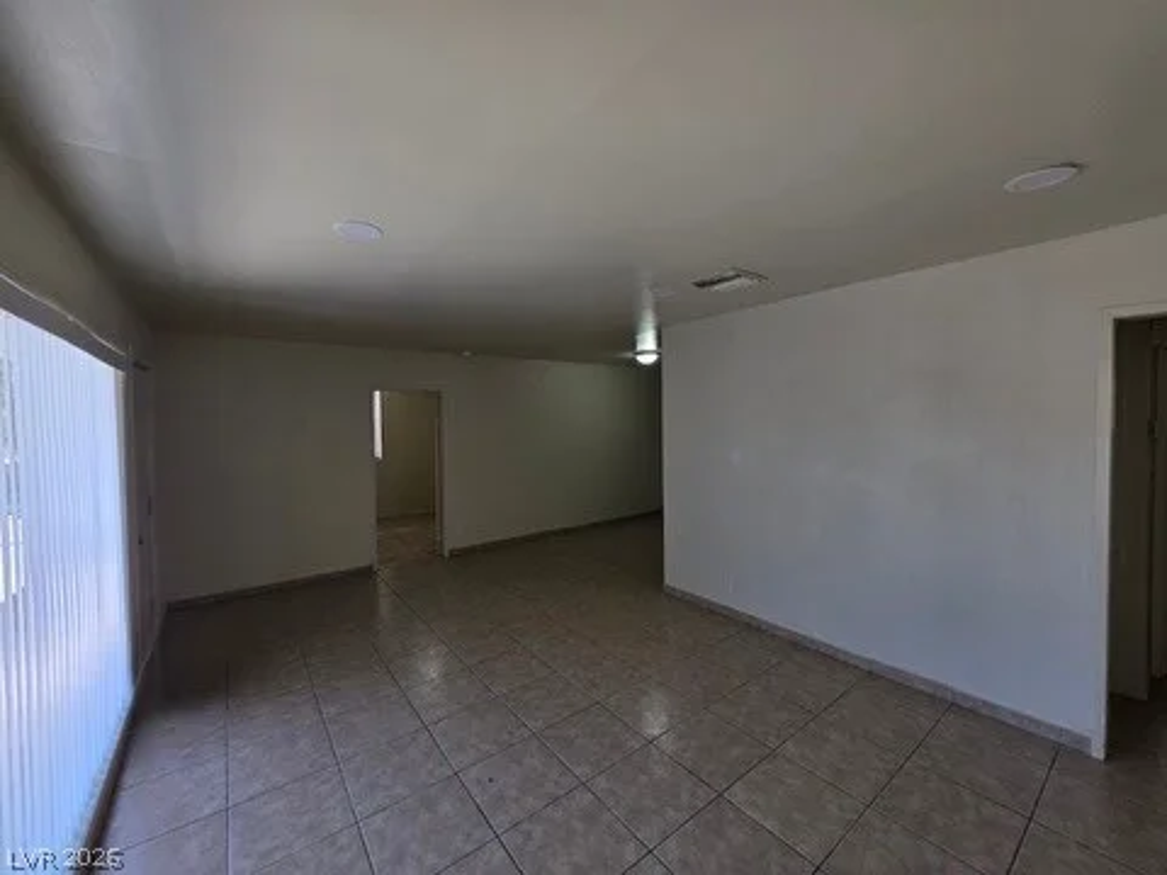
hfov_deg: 106.2
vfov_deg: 89.9
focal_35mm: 13
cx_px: 584
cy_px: 438
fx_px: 438
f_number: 1.9
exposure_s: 1/120
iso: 50
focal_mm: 2.2
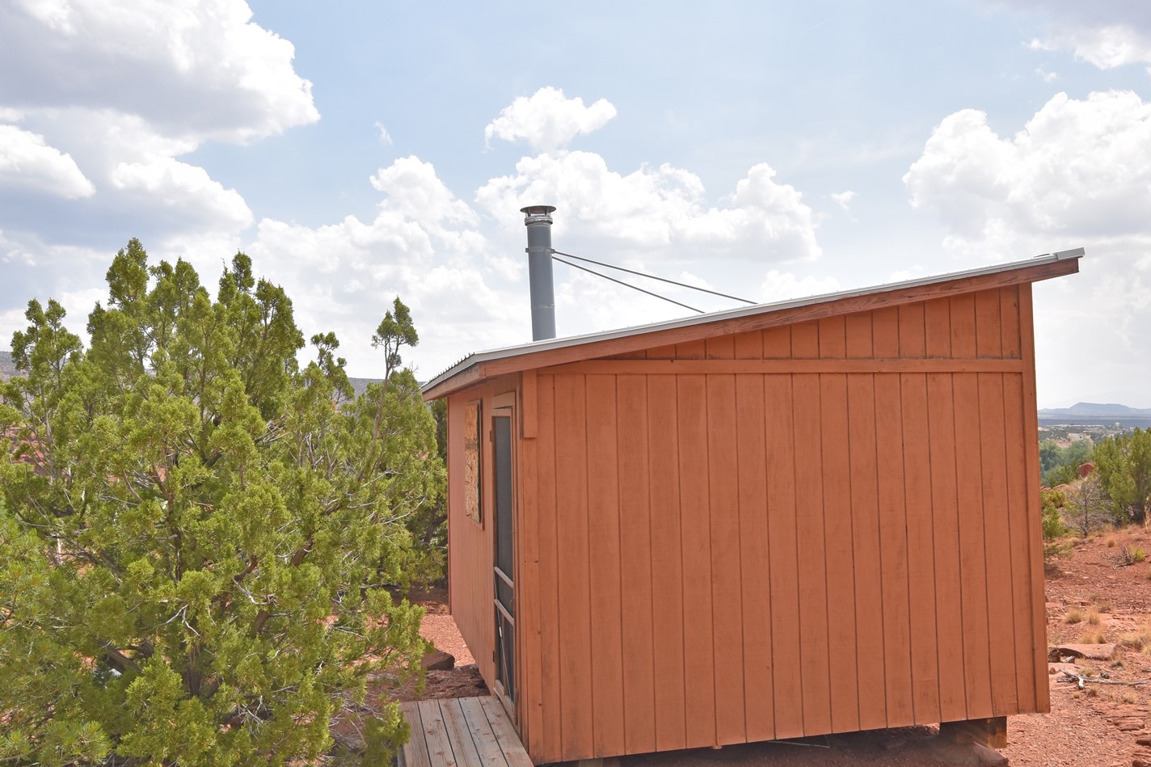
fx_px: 951
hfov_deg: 62.3
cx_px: 588
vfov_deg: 43.9
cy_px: 367
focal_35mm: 30
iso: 200
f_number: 10
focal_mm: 13
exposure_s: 1/400
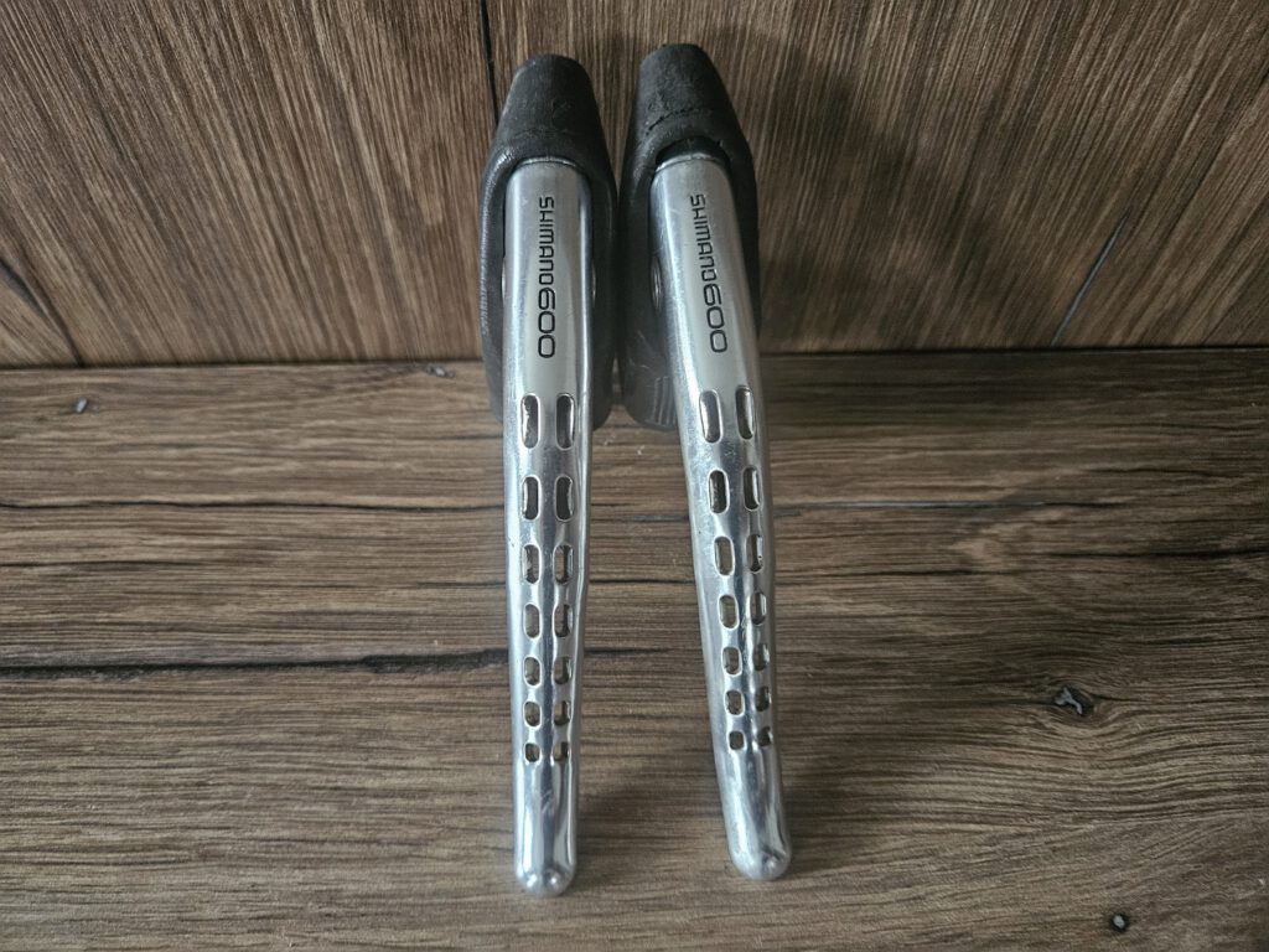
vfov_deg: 58.9
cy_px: 476
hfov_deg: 73.9
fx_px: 843
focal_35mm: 23
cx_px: 634
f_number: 1.8
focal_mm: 5.4
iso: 500
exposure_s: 1/25
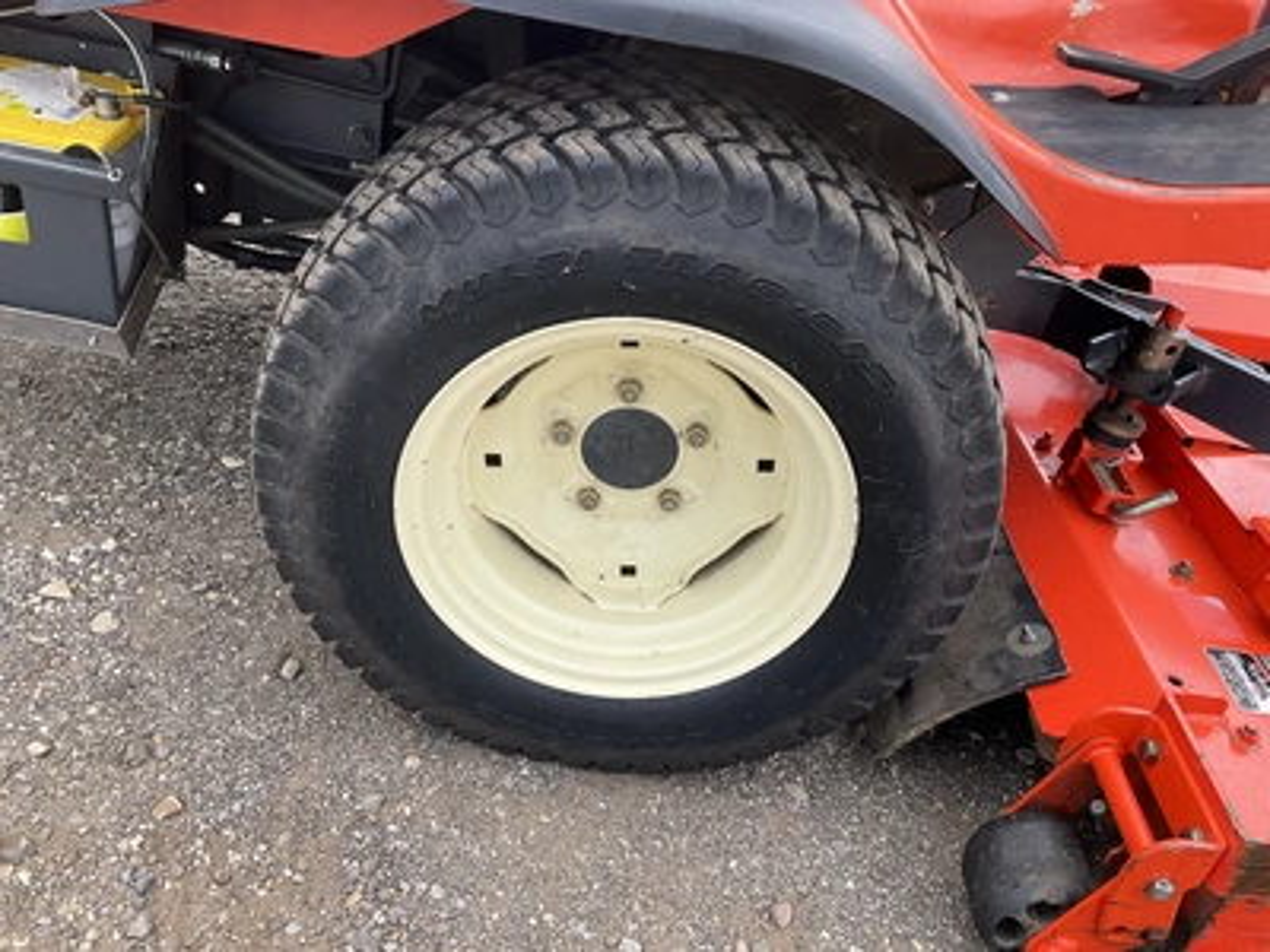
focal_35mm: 29
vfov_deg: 48.2
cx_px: 635
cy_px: 476
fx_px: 1064
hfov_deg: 61.7
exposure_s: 1/370
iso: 25
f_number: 1.8
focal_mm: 3
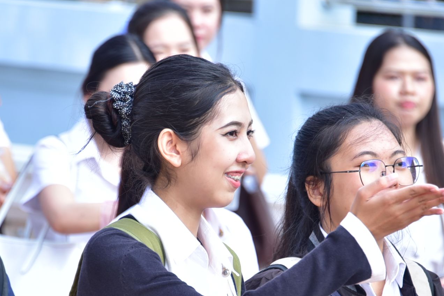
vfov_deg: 3.0
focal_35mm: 452
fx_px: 5576
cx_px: 207
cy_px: 251
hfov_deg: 4.6
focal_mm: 230
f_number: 6.3
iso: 250
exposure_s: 1/200
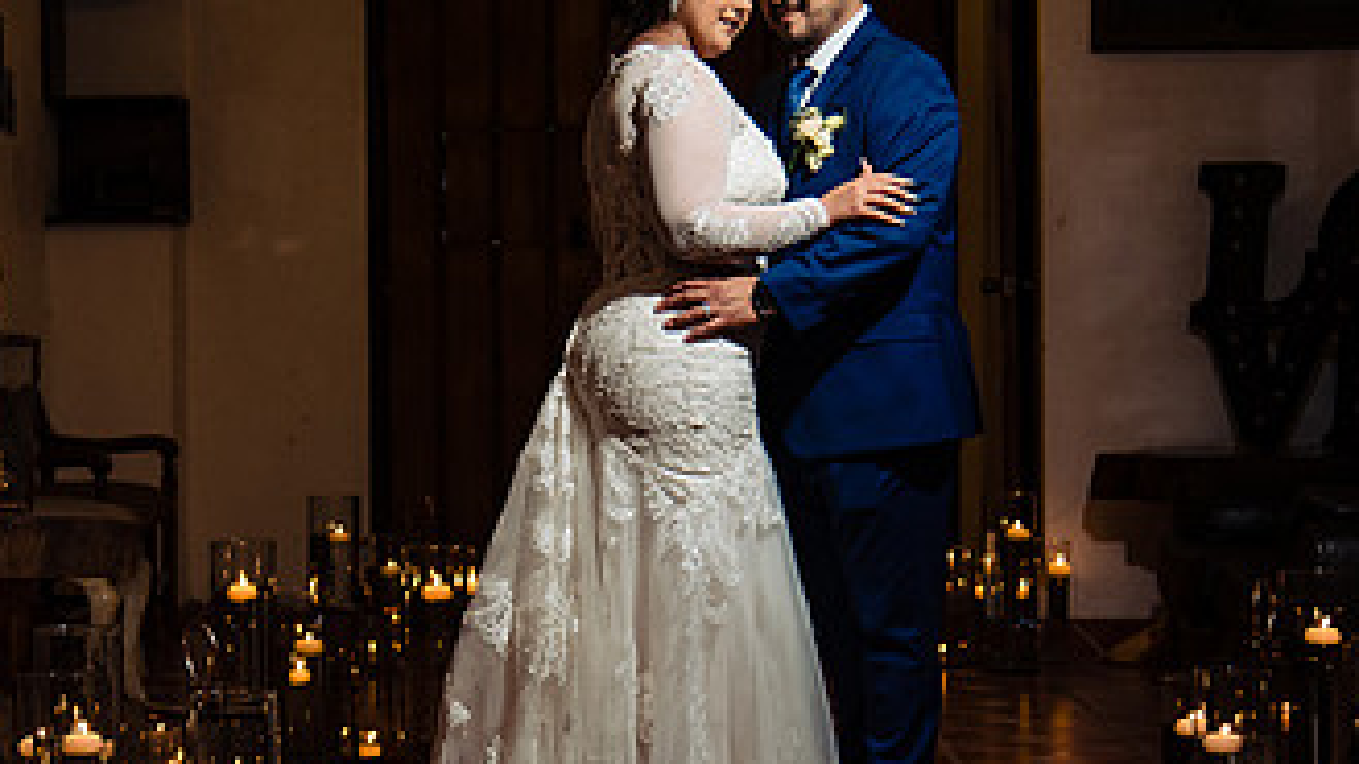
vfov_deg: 11.2
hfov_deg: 19.7
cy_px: 362
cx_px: 446
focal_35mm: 108
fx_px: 3891
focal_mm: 52
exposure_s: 1/160
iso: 800
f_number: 4
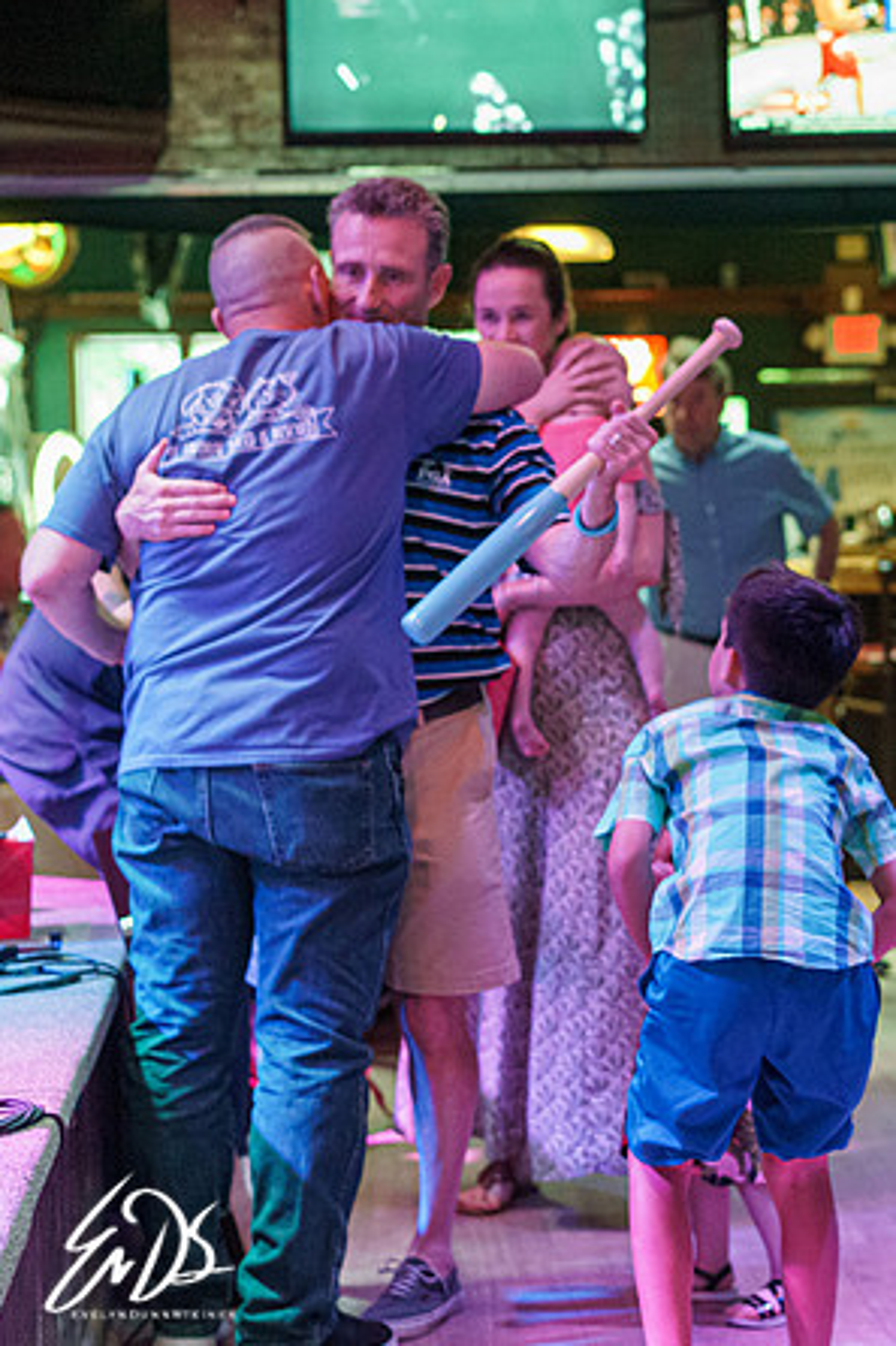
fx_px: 3288
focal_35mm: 88
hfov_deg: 15.4
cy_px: 652
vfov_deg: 23.1
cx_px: 675
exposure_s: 1/125
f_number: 2.8
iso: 3200
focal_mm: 55
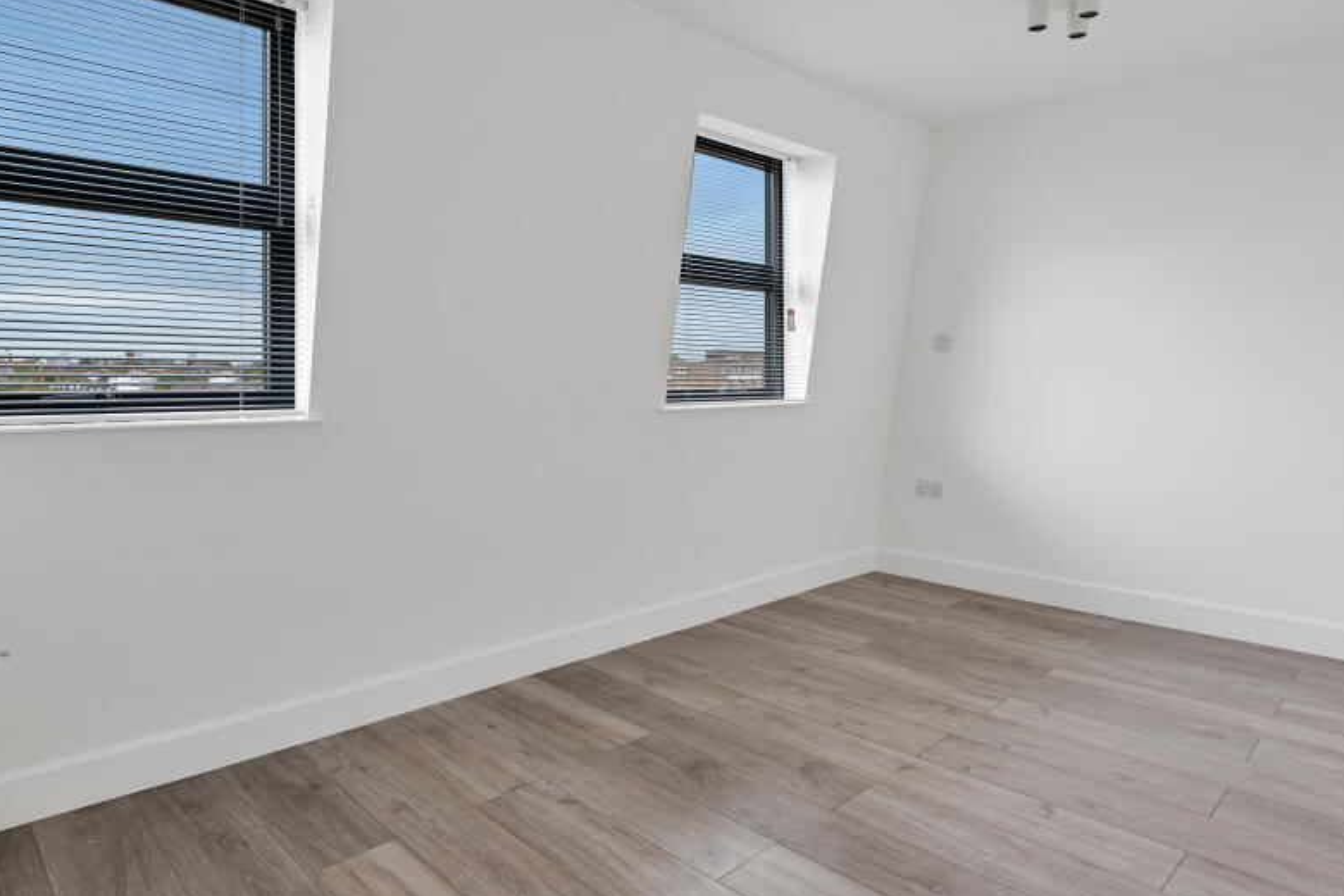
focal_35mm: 21
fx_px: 784
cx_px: 736
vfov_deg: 59.4
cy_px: 418
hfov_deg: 81.0
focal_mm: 16
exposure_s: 1/30
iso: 320
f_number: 8
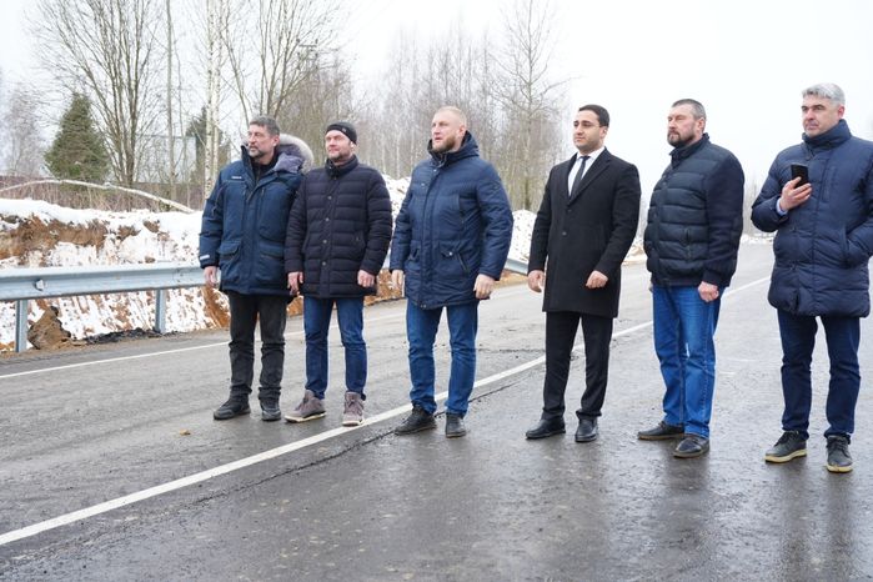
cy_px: 291
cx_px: 436
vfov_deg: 33.4
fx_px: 970
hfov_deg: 48.5
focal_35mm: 40
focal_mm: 40
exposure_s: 1/160
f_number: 5.6
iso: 800
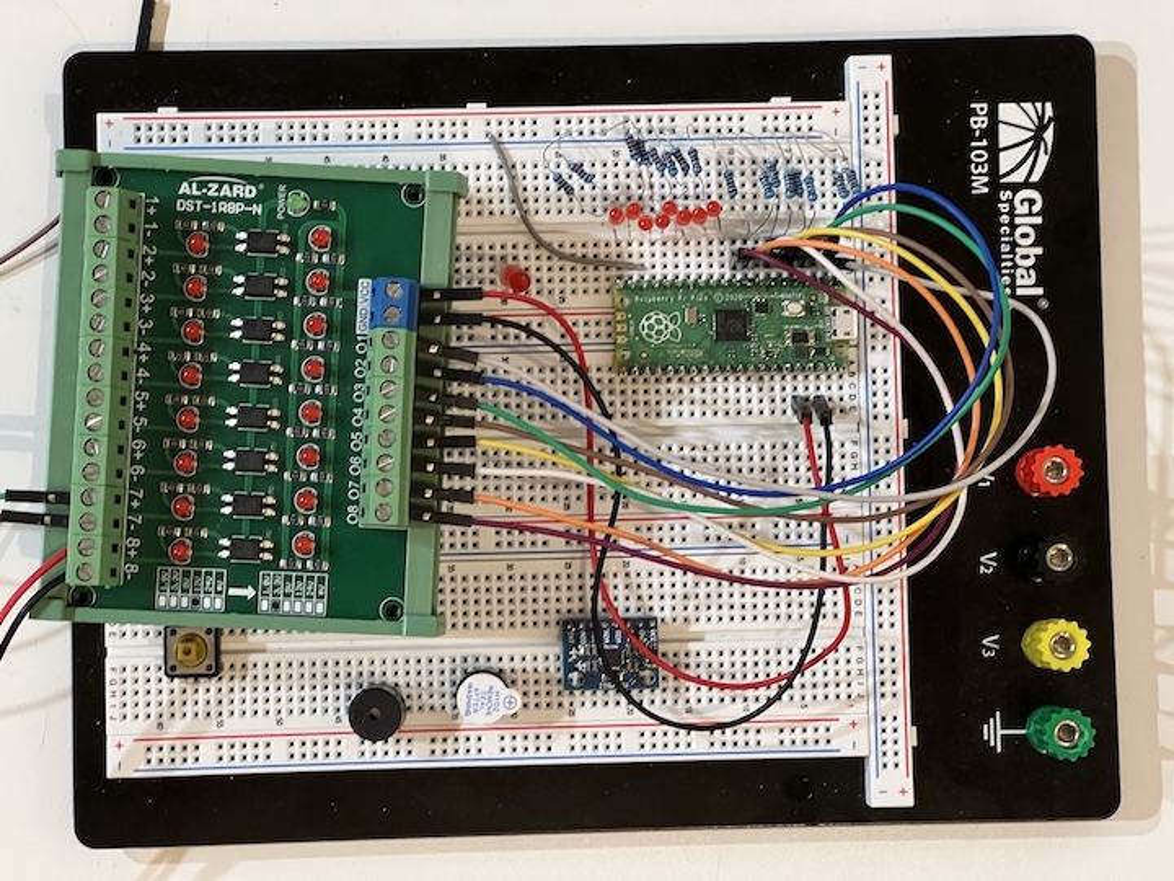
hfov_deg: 25.3
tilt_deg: -87.2
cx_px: 587
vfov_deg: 19.1
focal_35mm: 77
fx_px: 2611
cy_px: 440
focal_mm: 9
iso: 800
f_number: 2.8
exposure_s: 1/30
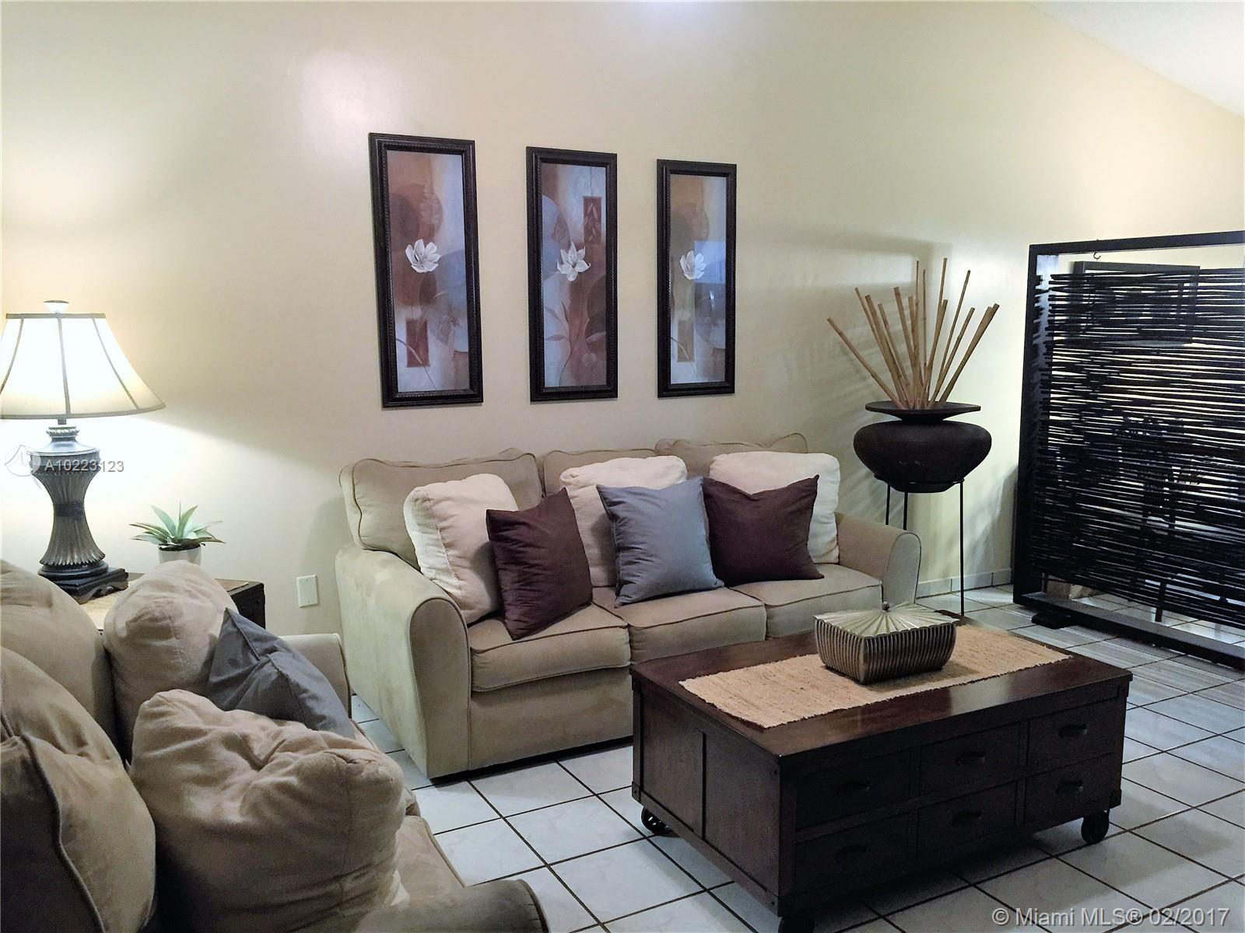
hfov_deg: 61.7
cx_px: 622
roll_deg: -0.3
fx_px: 1043
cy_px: 466
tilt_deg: -6.1
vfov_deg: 48.2
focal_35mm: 29
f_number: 2.2
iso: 125
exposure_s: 1/15
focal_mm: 4.15
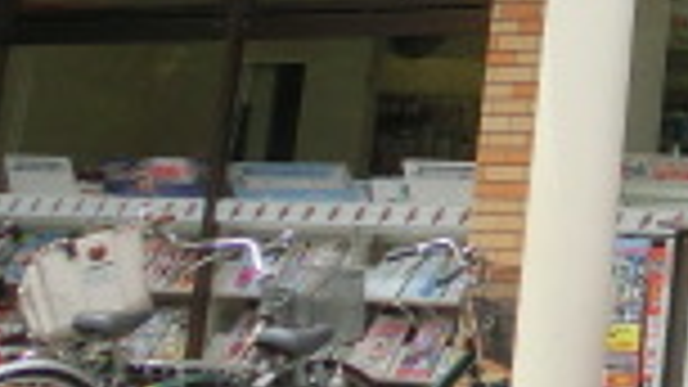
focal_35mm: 114
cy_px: -423
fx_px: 2079
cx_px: 1322
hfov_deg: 15.5
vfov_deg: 9.8
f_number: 3.5
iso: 80
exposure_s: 1/640
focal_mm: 4.5
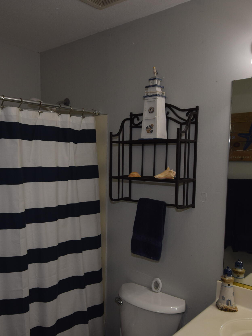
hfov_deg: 41.3
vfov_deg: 54.0
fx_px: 329
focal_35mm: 34
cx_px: 80
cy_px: 189
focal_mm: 13
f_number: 4.5
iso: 400
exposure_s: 1/60
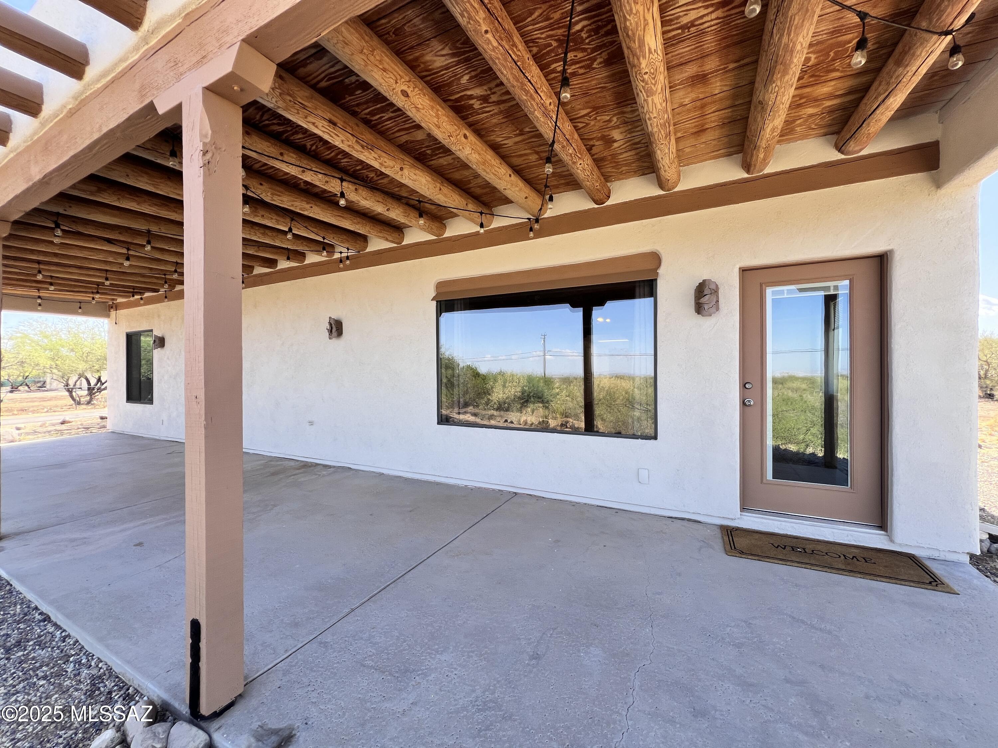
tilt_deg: +0.3
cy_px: 374
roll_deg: +0.6
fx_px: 375
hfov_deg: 106.2
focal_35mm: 13
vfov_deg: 89.9
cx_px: 499
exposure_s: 1/309
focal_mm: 1.57
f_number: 1.8
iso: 32
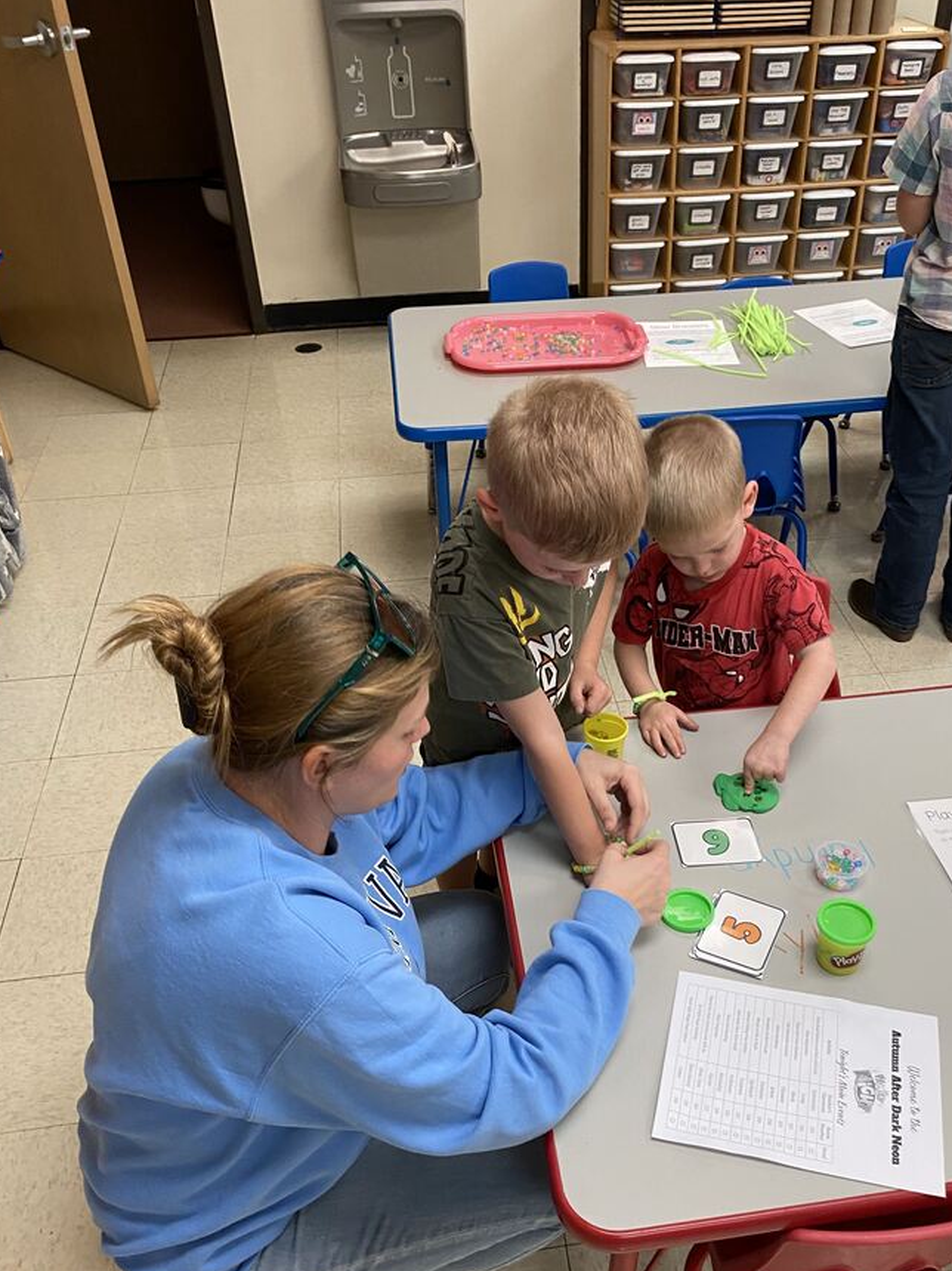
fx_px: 1137
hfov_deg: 45.3
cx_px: 534
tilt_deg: -40.0
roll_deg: +4.3
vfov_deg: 58.0
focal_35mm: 31
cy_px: 743
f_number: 1.8
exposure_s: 1/60
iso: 125
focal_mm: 4.25
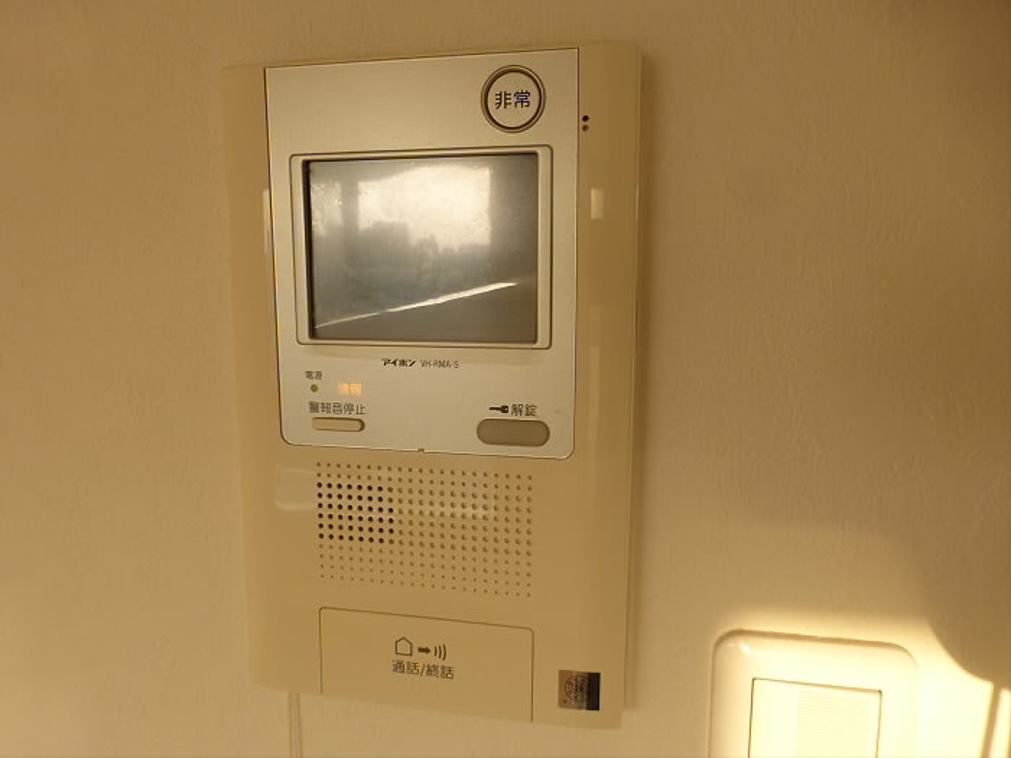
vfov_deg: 56.8
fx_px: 701
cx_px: 506
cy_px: 379
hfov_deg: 71.6
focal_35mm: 24
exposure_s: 1/80
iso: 100
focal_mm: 4.3
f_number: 3.3
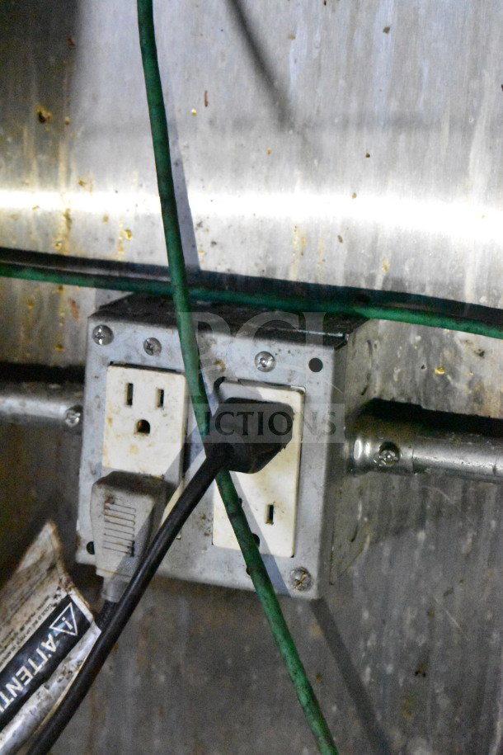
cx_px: 252
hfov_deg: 16.6
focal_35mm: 82
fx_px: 1729
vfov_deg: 24.6
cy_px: 378
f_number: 5.6
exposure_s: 1/80
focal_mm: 55
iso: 25600
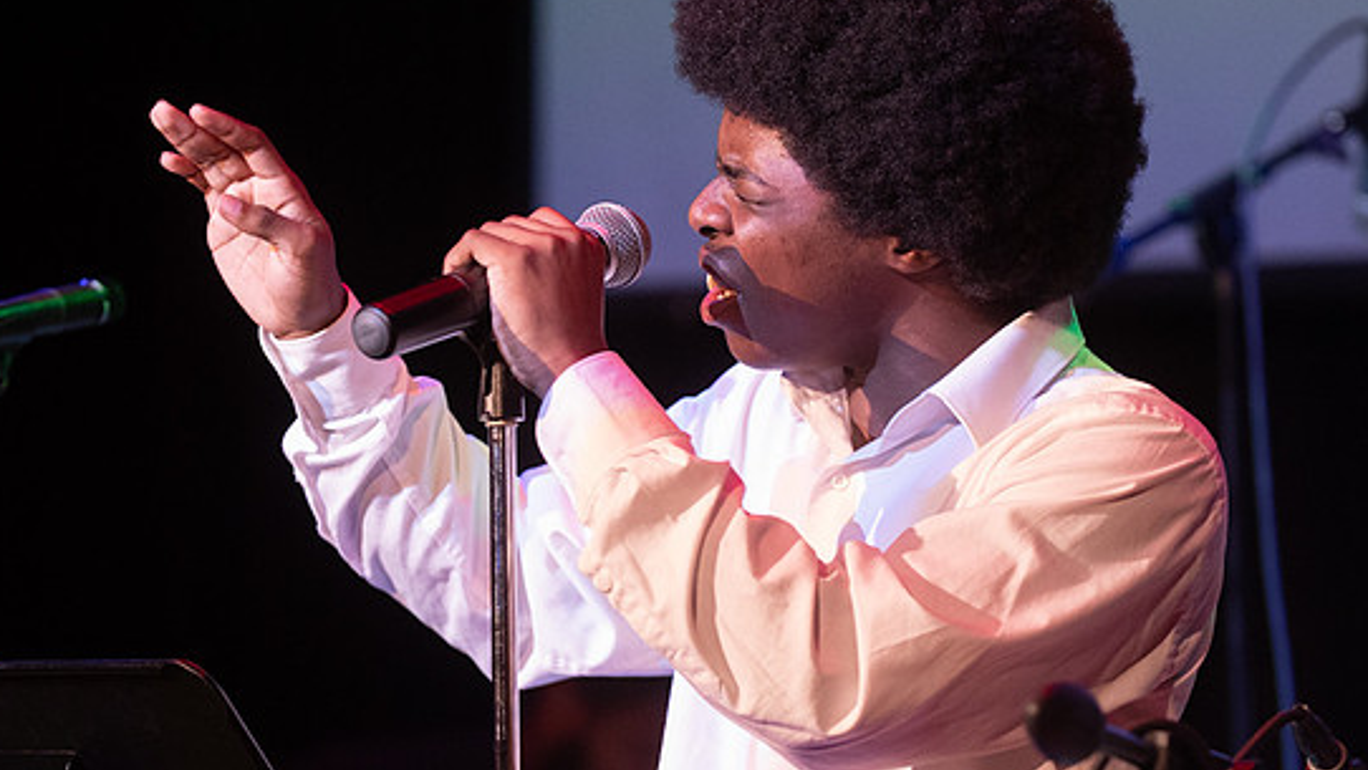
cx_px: 654
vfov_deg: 6.6
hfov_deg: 11.6
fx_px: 6711
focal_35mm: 185
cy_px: 370
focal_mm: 110
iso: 3200
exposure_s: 1/200
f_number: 2.8
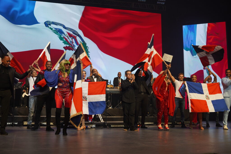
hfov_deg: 46.4
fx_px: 270
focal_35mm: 42
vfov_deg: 31.9
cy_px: 77
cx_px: 116
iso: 320
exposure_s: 1/250
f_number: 2.8
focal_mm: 28
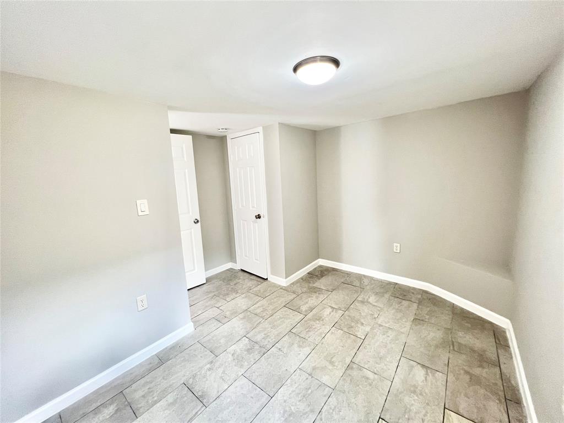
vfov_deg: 89.9
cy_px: 212
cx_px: 282
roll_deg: +2.8
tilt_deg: -8.6
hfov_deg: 106.2
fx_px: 212
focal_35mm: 13
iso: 160
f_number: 1.8
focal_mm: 1.57
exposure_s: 1/60
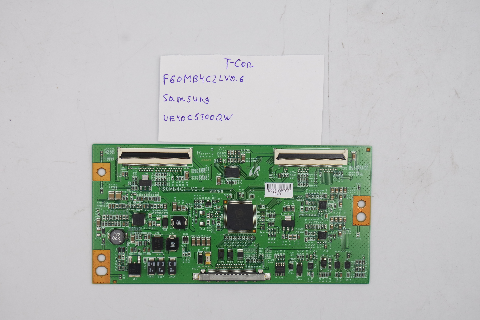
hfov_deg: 28.1
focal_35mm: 72
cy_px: 160
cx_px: 240
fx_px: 960
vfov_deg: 18.9
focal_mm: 27
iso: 200
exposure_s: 1/125
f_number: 5.6
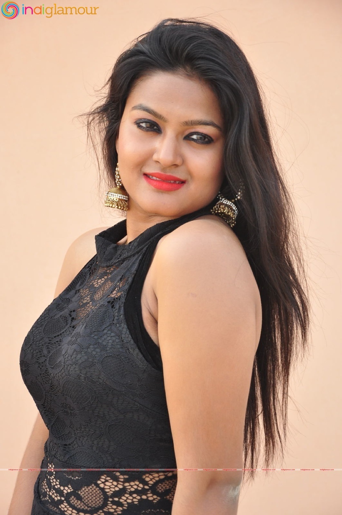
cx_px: 171
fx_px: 1608
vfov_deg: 18.2
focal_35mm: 112
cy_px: 258
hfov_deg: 12.1
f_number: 6.3
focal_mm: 75
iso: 400
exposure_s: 1/125
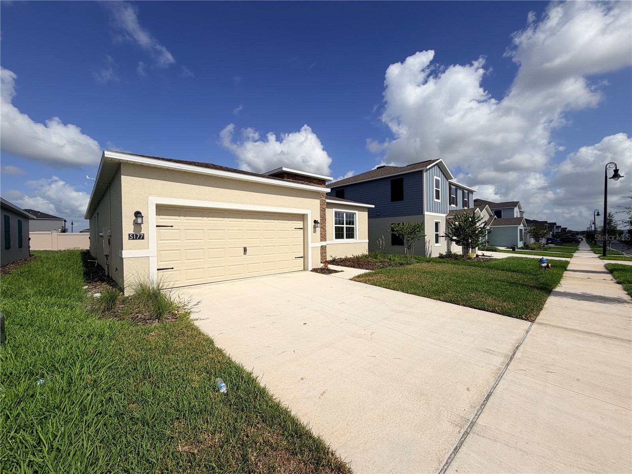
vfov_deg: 85.7
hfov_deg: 102.1
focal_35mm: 14
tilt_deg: -0.3
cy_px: 237
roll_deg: +0.9
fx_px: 256
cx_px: 316
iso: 20
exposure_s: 1/2092
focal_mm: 2.22
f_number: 2.2
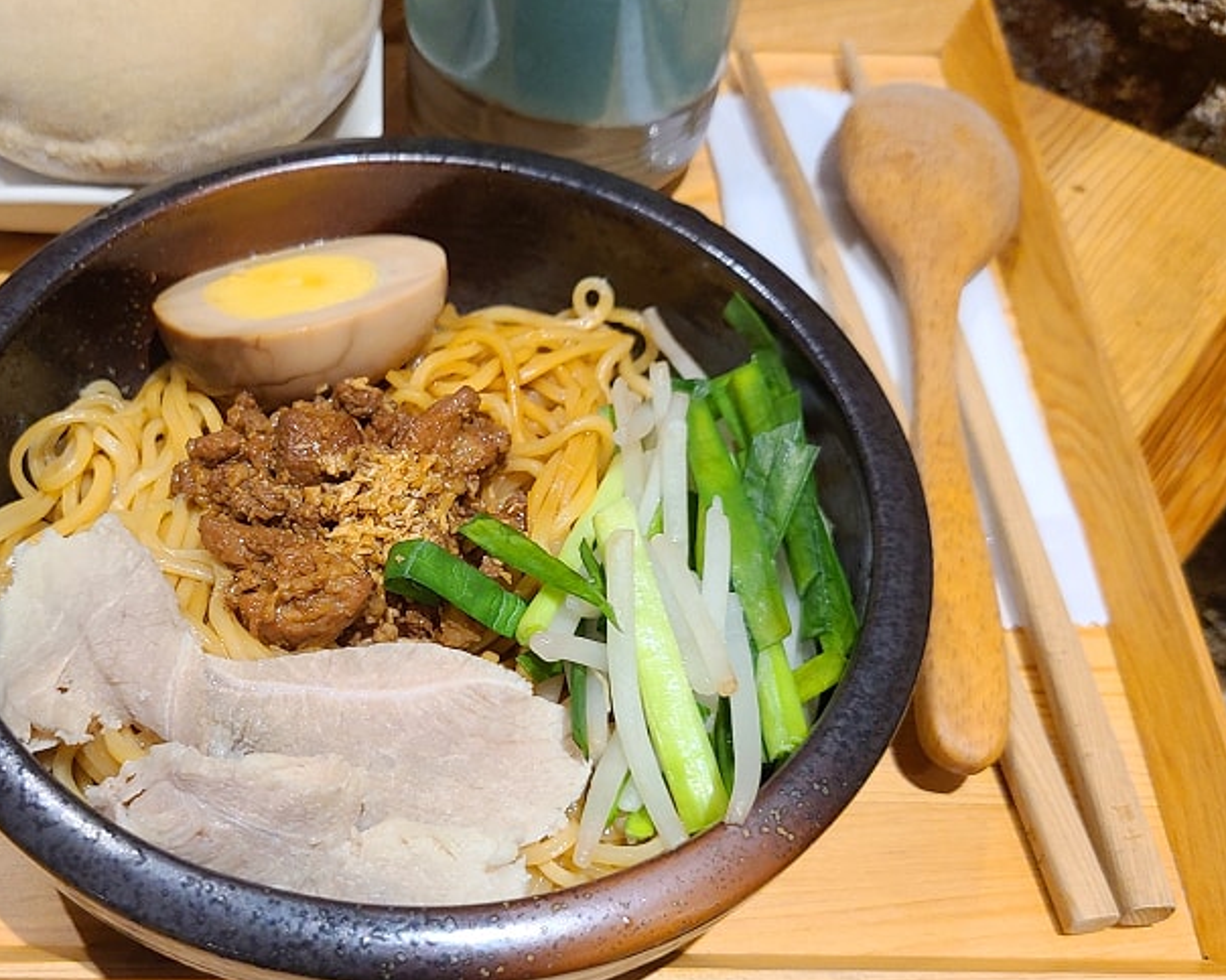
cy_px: 576
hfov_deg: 43.2
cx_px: 410
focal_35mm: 42
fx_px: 1524
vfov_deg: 35.6
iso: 200
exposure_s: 1/40
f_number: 1.8
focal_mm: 5.4
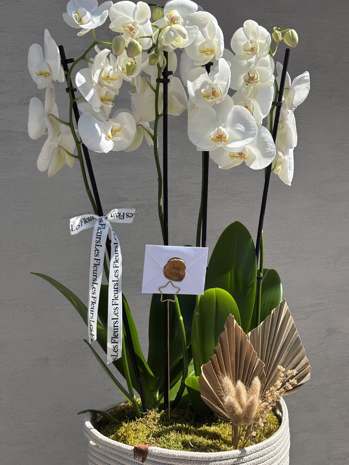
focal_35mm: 52
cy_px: 232
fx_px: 699
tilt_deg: -3.5
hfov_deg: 28.0
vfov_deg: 36.8
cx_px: 174
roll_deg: +0.5
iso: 32
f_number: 1.6
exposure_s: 1/1667
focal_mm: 5.96
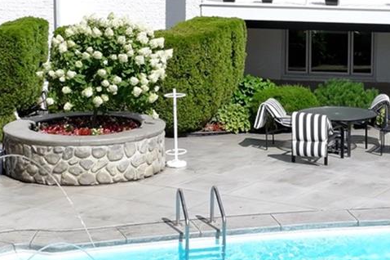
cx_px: 309
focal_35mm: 107
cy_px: 82
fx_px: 1158
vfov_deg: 12.8
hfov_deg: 18.9
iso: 400
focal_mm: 12.29
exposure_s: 1/60
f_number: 5.6
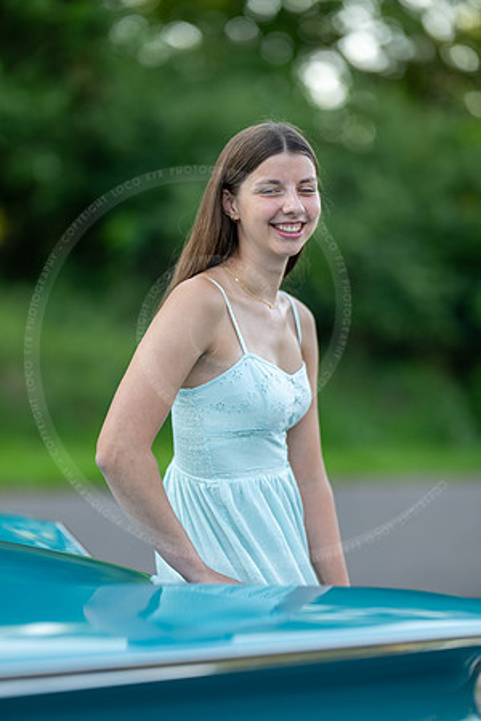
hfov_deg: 16.1
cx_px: 240
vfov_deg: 23.9
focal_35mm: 85
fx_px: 1703
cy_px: 360
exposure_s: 1/800
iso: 160
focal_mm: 85
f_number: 1.2
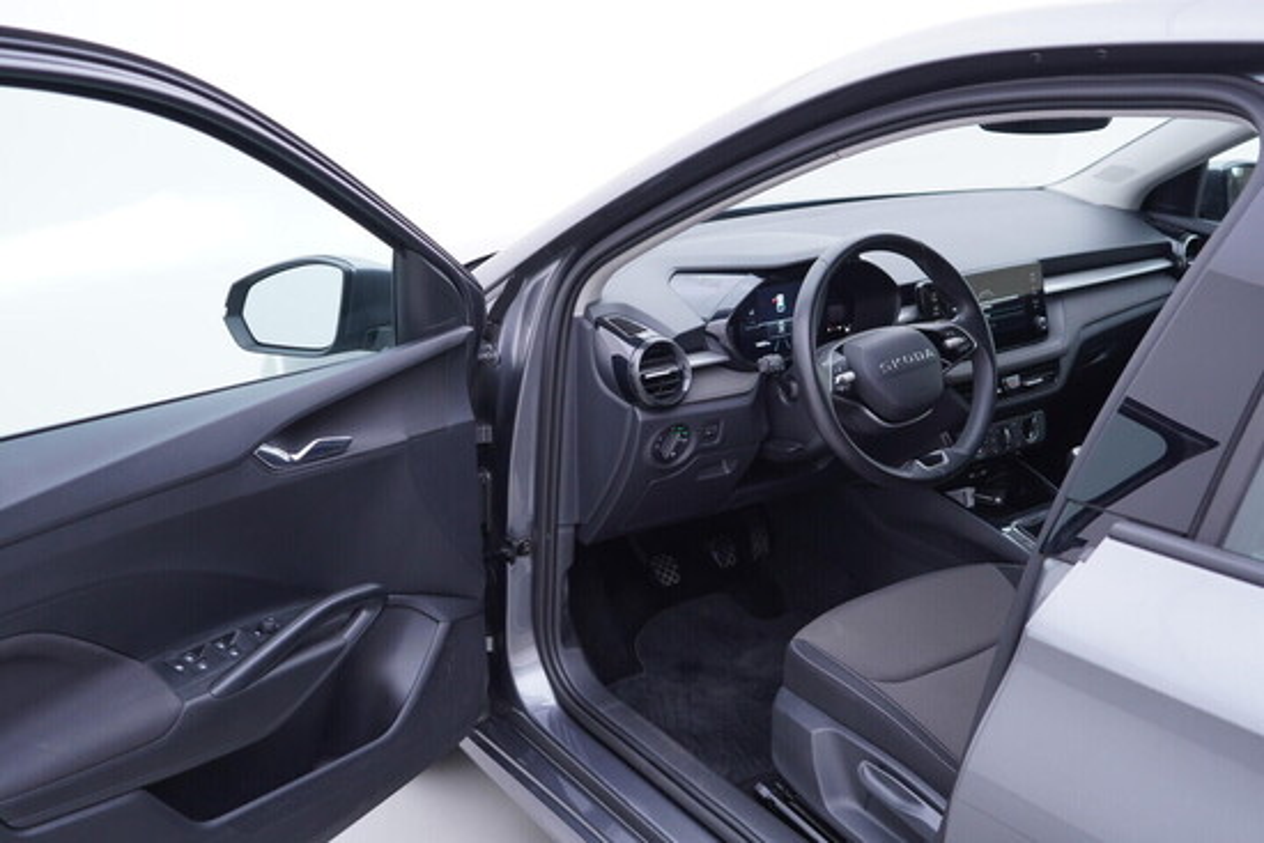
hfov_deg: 53.1
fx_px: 1264
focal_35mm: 36
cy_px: 422
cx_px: 632
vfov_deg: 36.9
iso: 125
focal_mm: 24
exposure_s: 1/40
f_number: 2.8
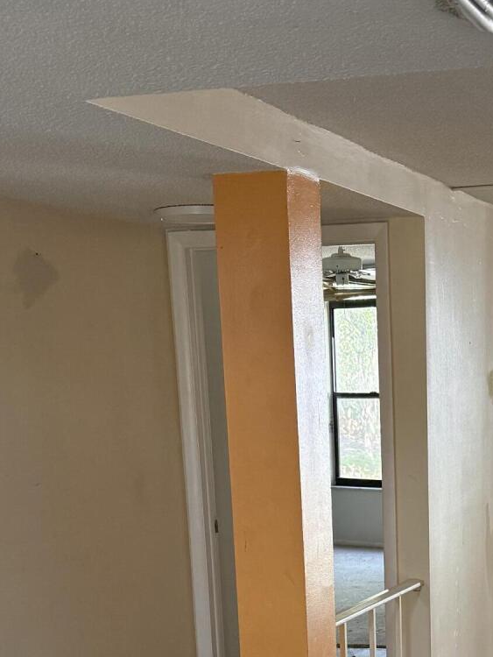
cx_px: 461
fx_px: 1215
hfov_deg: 22.3
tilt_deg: -11.6
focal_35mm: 64
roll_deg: +1.1
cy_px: 664
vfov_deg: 28.3
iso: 400
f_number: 1.78
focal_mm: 6.76
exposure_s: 1/120
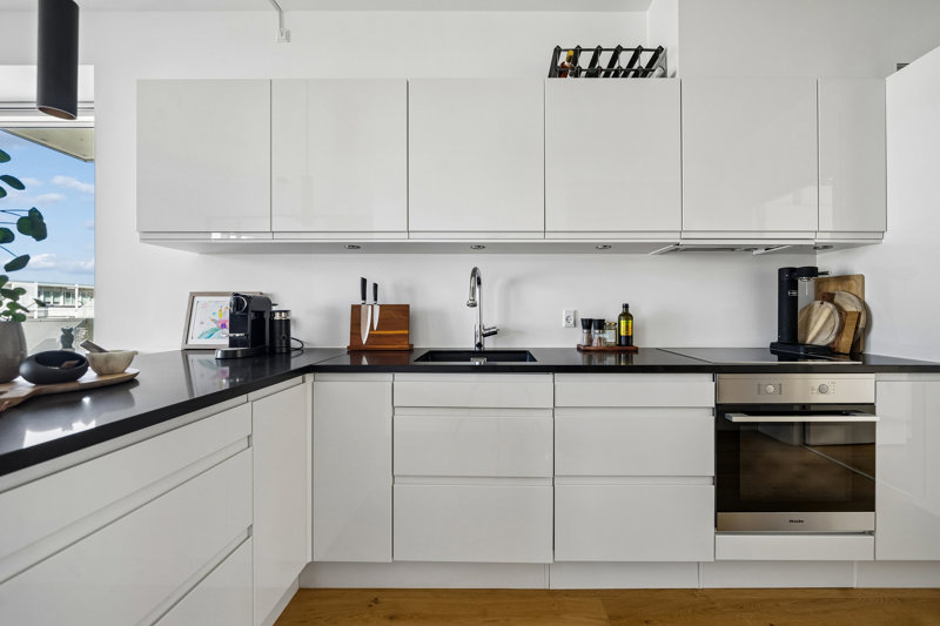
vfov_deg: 85.4
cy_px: 313
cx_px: 470
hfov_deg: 108.3
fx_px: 339
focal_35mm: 13
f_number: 5.6
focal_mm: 13
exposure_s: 1/160
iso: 400
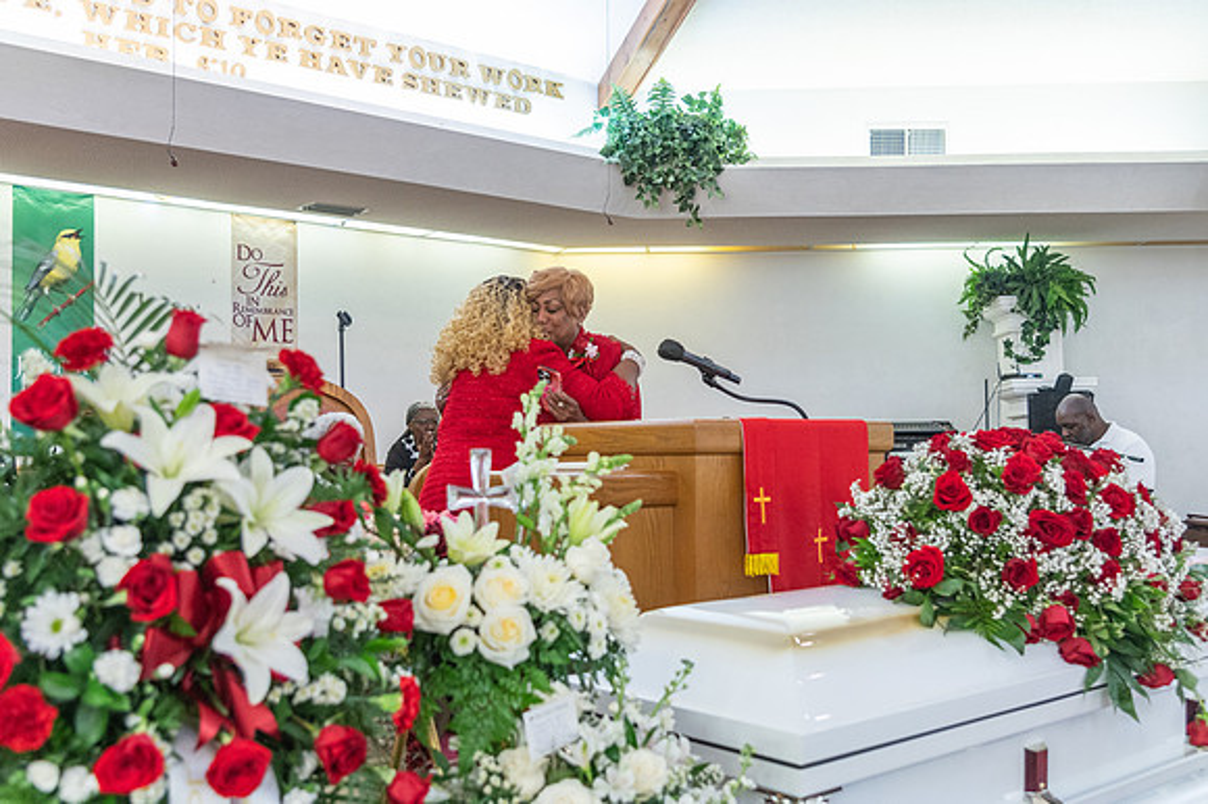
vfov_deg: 33.6
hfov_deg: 48.9
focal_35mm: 40
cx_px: 602
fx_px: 1330
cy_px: 407
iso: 1600
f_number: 4
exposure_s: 1/100
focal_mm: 38
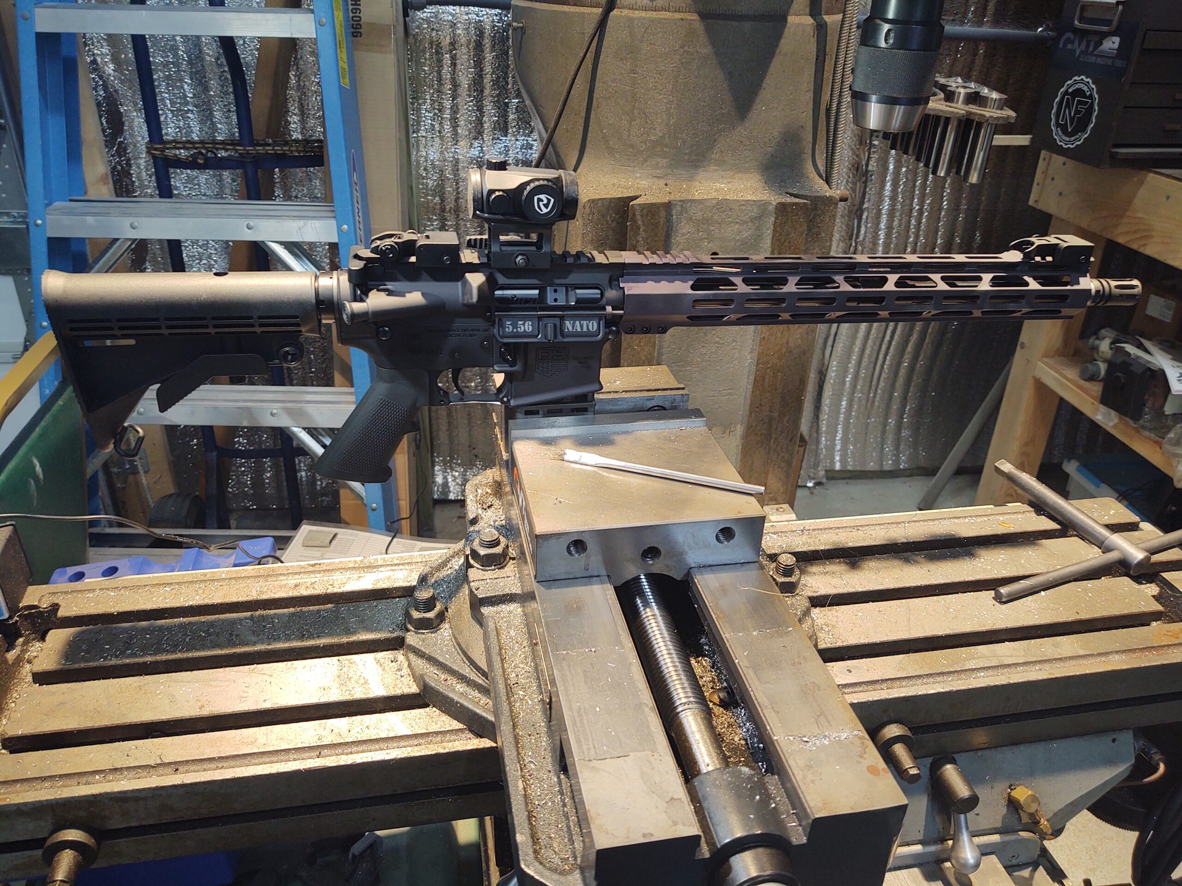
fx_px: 922
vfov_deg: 51.4
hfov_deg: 65.3
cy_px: 443
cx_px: 591
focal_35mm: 27
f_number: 1.7
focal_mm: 4.75
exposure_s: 1/101
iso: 100
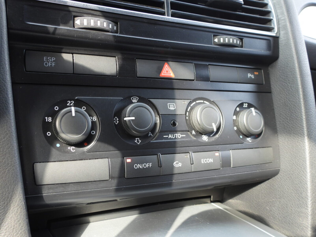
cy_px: 118
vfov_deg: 44.2
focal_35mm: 32
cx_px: 158
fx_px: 292
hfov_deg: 56.8
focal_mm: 5.8
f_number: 3.2
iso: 100
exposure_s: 1/40
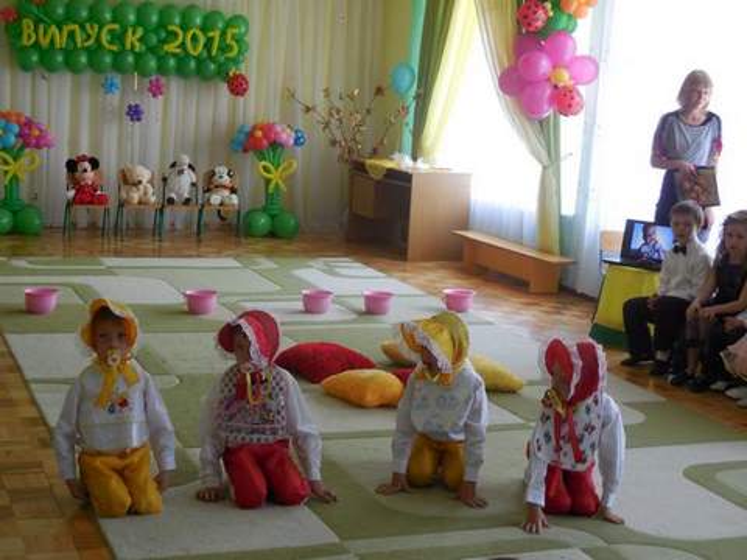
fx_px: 1424
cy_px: 280
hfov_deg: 29.4
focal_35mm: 66
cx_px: 374
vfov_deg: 22.3
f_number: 4.2
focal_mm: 10.9
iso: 250
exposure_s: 1/30
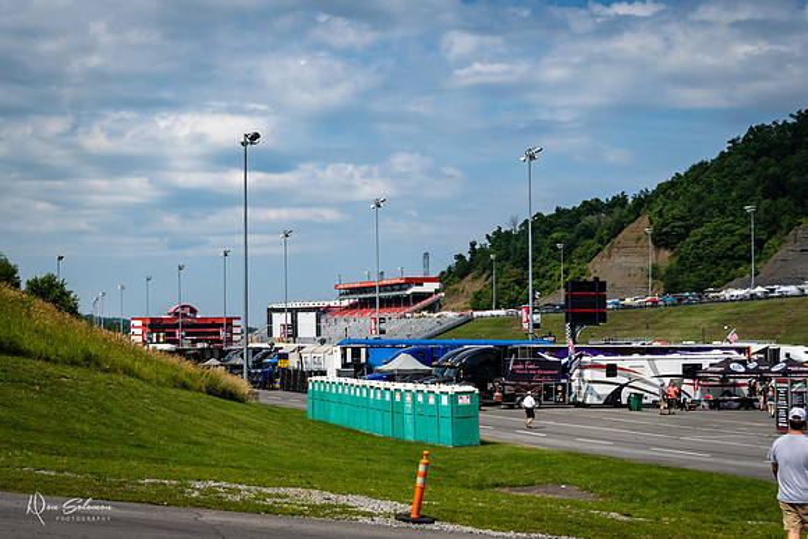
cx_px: 400
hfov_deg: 32.3
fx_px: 1395
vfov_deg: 21.8
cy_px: 323
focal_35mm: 62
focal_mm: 32
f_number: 4.5
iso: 100
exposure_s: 1/2500
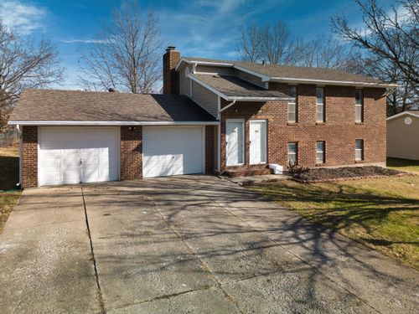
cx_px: 210
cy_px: 157
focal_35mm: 24
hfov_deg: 71.6
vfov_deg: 56.8
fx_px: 291
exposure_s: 1/60
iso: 110
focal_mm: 6.72
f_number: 1.7
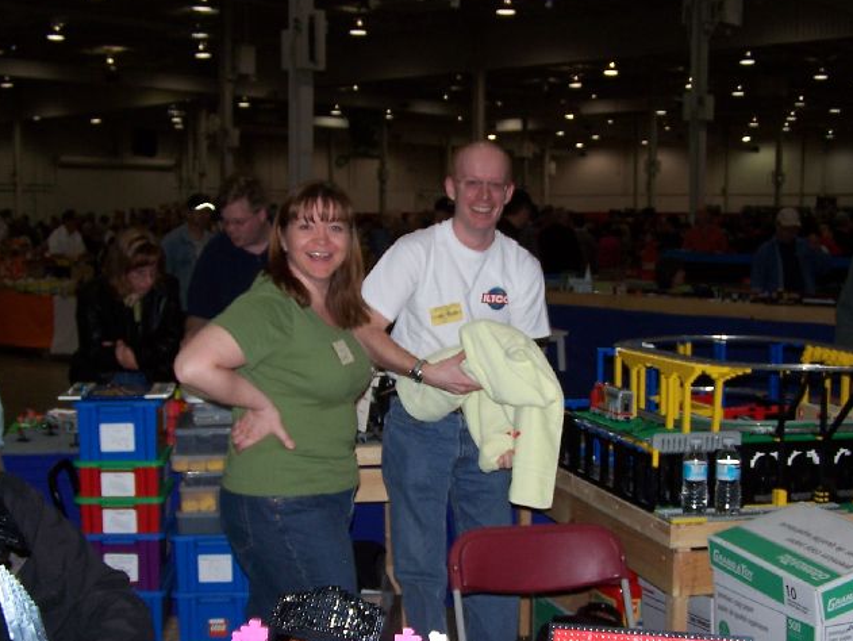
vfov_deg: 28.0
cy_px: 375
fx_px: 1282
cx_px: 447
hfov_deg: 36.8
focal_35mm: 52
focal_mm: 6.3
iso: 80
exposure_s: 1/60
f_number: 2.8
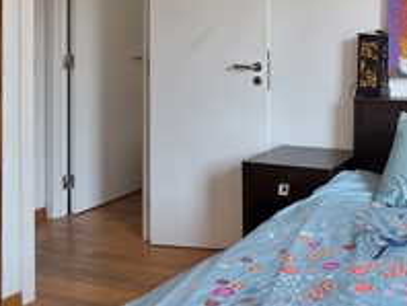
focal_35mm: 42
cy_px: 43
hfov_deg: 38.8
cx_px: 421
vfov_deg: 33.0
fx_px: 494
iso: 125
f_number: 1.9
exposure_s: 1/120
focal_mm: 2.2
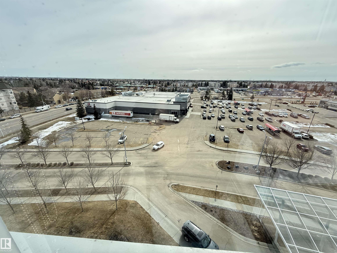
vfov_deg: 85.7
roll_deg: +0.4
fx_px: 136
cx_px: 168
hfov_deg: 102.1
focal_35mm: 14
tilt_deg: -18.2
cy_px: 126
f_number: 2.2
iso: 64
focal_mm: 2.22
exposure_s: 1/1312
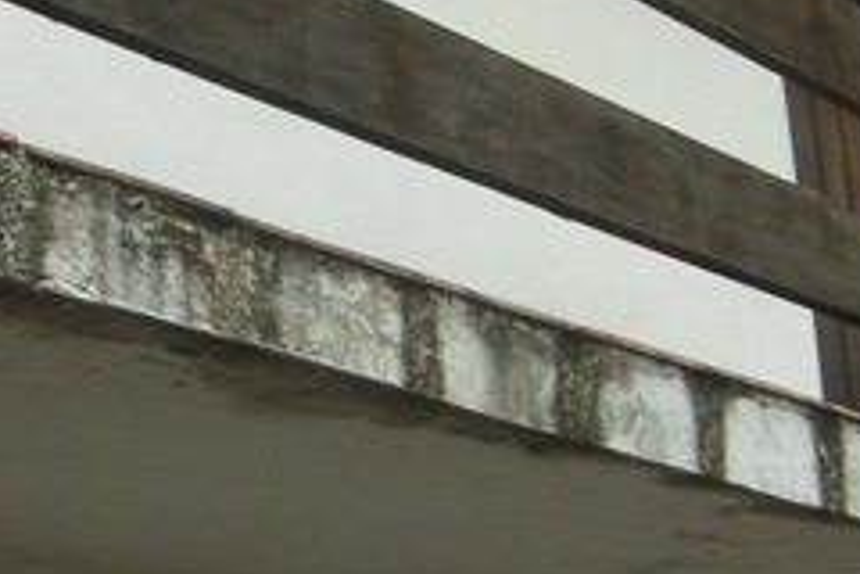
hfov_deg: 21.0
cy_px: 248
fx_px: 2317
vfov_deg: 14.1
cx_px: 340
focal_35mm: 97
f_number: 7.1
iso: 80
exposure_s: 1/125
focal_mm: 5.8
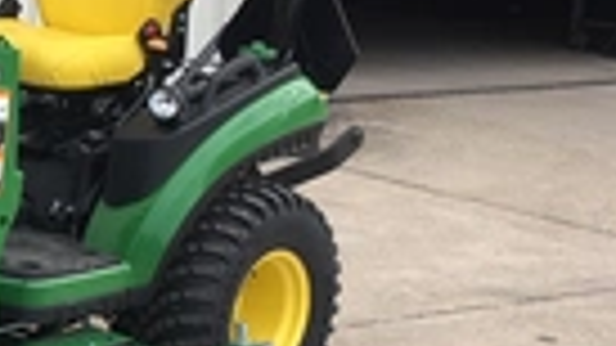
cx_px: -247
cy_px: 117
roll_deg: -0.7
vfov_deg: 13.1
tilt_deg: -9.2
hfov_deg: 20.5
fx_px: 1502
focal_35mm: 92
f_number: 2.2
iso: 25
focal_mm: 4.15
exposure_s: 1/499
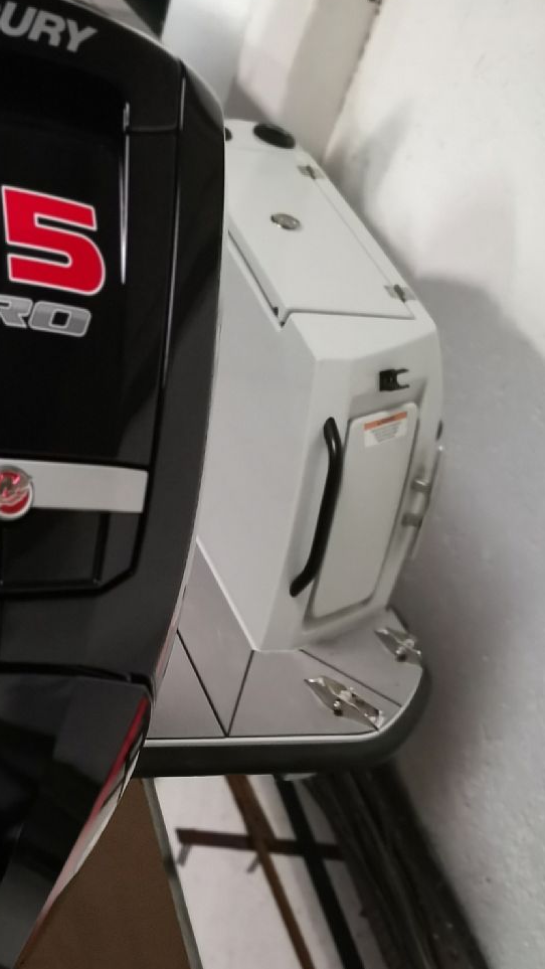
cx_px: 48
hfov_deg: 26.2
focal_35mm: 44
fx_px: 1130
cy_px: 710
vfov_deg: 45.0
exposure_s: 1/16.7
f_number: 4
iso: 1250
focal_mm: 5.58
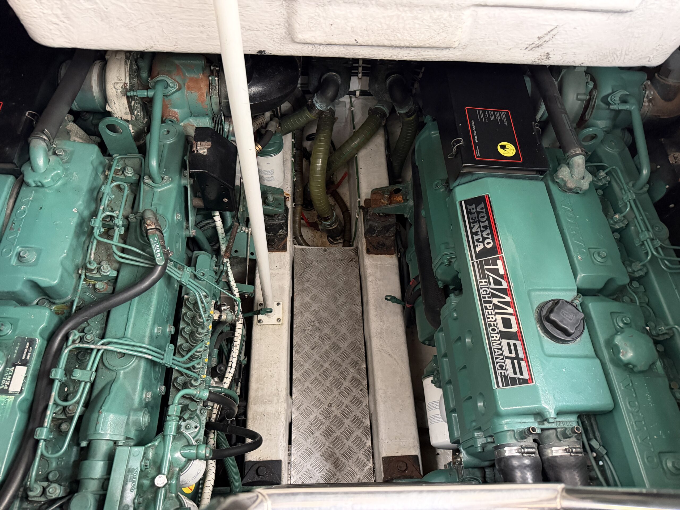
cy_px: 255
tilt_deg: -60.0
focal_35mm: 24
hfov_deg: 71.6
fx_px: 471
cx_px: 340
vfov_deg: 56.8
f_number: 1.78
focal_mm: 6.76
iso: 1000
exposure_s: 1/40
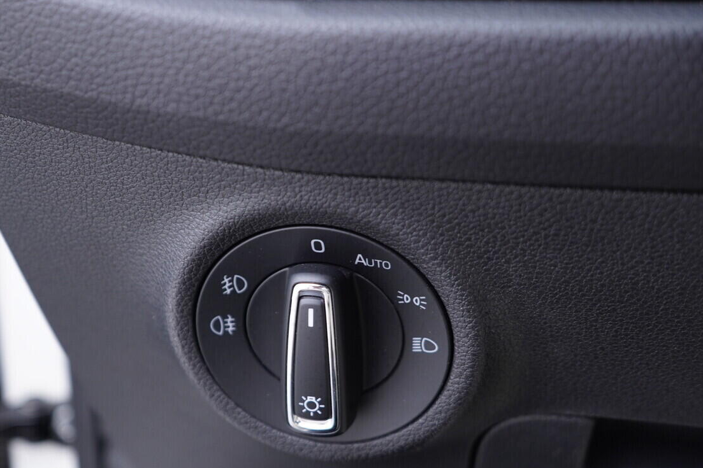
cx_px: 284
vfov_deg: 28.6
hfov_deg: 41.7
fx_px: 918
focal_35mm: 47
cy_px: 274
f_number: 2.8
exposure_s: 1/40
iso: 250
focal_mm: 24
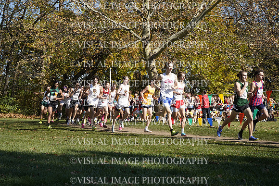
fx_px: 543
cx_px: 140
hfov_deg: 28.8
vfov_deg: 19.5
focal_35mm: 70
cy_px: 93
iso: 1600
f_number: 8
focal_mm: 70
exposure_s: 1/2500
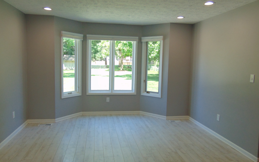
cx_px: 129
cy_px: 78
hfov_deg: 68.4
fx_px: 191
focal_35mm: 27
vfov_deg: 46.0
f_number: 3
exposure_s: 1/60
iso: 80
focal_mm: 4.5
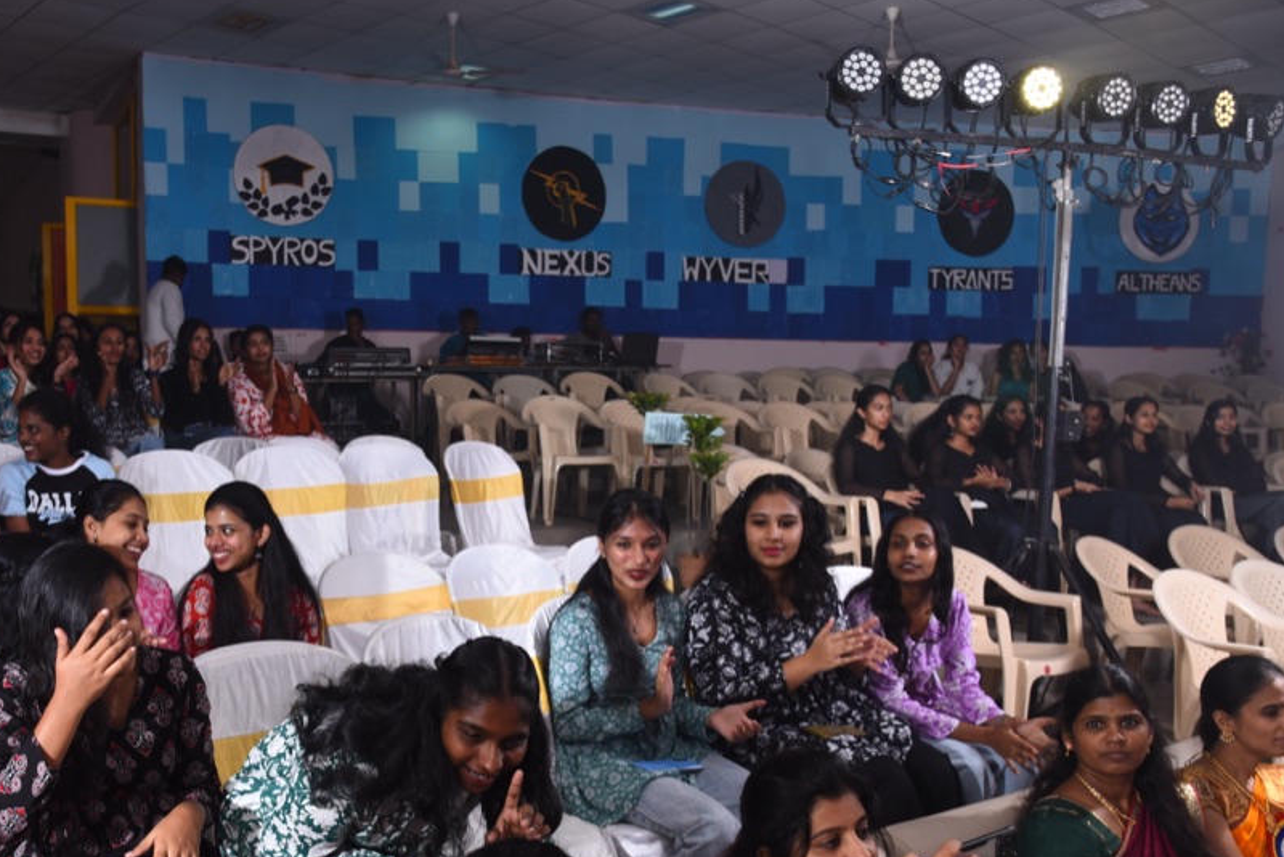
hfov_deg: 56.2
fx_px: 1177
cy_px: 541
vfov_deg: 39.7
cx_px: 449
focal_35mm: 33
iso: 400
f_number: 6.3
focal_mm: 24
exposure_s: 1/125
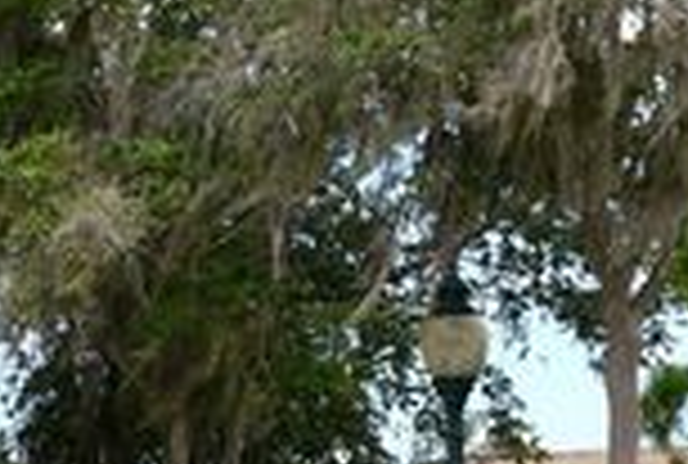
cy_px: 707
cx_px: -477
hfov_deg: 11.5
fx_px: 3201
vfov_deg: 8.1
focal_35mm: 167
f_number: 8
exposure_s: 1/250
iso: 140
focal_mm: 20
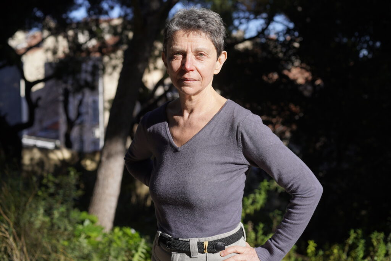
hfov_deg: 36.2
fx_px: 597
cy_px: 130
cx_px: 196
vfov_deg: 24.6
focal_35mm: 55
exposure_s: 1/800
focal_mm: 55
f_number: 4.5
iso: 100
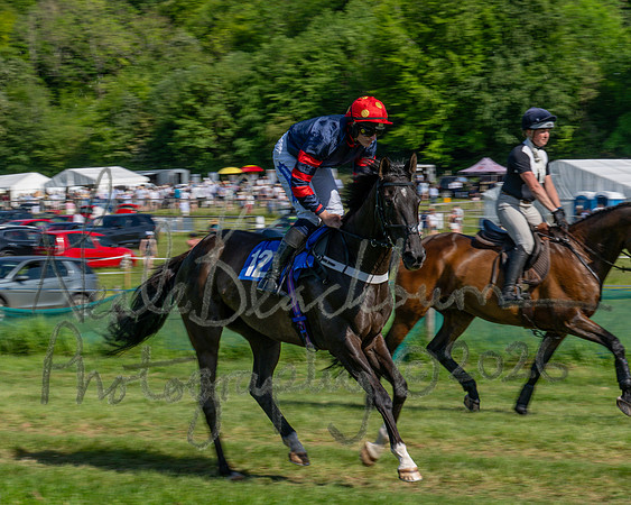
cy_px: 252
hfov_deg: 16.3
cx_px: 316
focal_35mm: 118
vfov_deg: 13.0
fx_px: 2209
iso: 160
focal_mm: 70
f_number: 14
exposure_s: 1/160
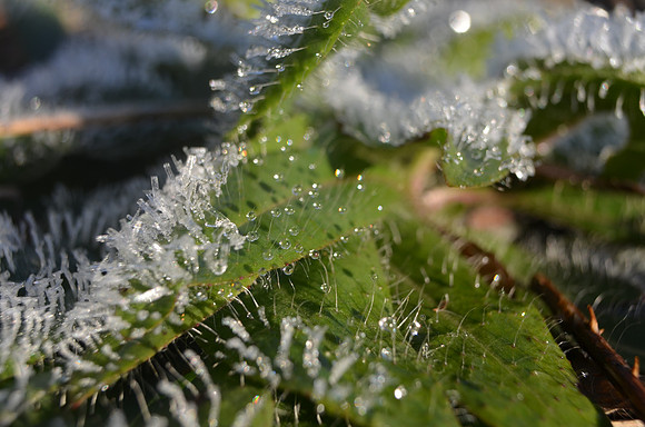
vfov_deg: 27.9
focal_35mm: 48
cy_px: 214
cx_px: 322
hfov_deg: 41.2
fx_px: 858
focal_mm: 32
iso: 200
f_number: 8
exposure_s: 1/250
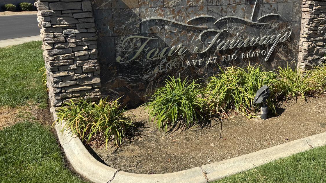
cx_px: 208
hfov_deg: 55.8
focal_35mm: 35
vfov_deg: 33.5
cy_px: 66
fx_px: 302
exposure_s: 1/4167
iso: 80
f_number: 1.78
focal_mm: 6.76
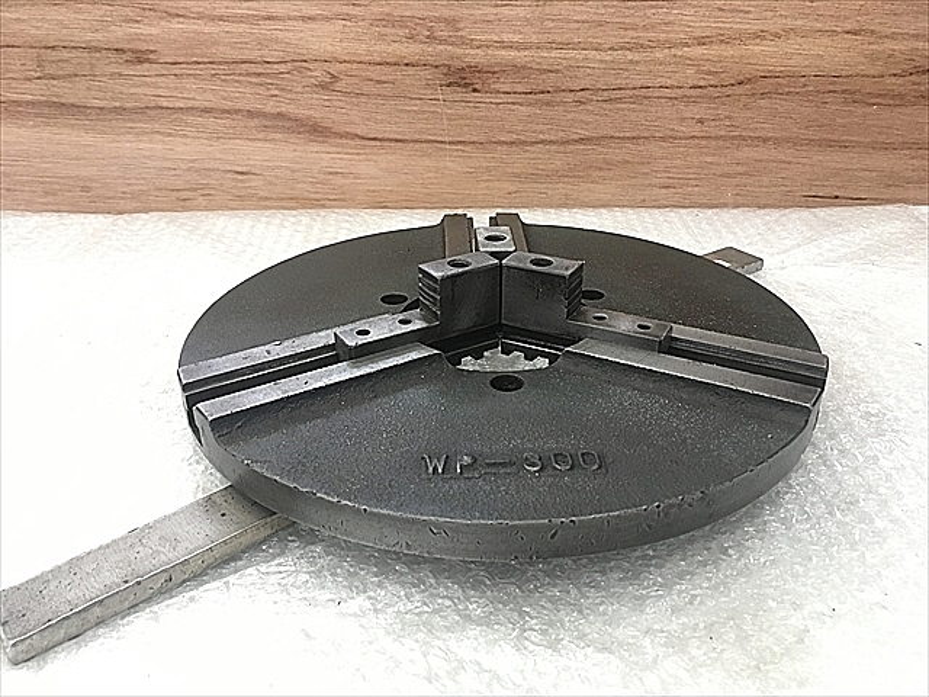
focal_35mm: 29
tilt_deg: -28.1
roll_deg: +0.3
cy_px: 348
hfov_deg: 61.7
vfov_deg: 48.2
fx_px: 778
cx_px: 464
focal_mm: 4.15
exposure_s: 1/30
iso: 100
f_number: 2.2
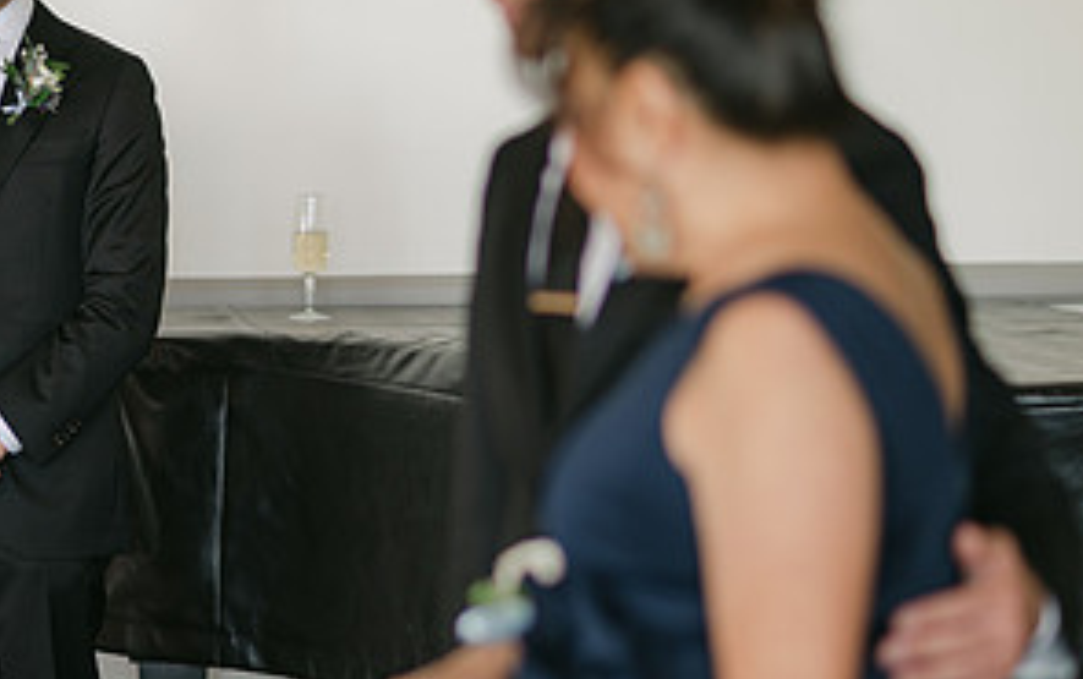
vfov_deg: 7.6
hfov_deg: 12.1
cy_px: 422
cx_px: 291
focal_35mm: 173
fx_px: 5111
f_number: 2
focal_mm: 85
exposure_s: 1/125
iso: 100
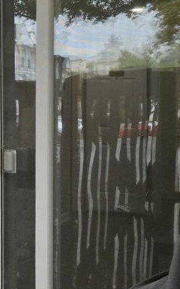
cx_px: -361
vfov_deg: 28.1
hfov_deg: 11.1
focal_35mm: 73
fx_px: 573
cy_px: 110
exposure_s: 1/40
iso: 200
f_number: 7.1
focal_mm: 10
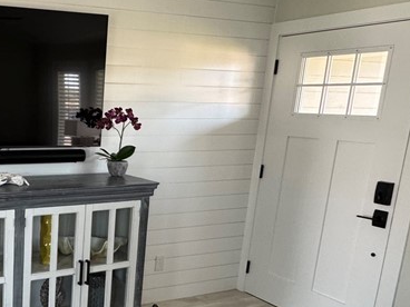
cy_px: 191
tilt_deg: -12.6
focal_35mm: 39
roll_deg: -0.7
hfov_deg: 41.0
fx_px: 462
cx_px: -10
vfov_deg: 36.6
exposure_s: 1/60
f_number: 2.2
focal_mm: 2.22
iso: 200
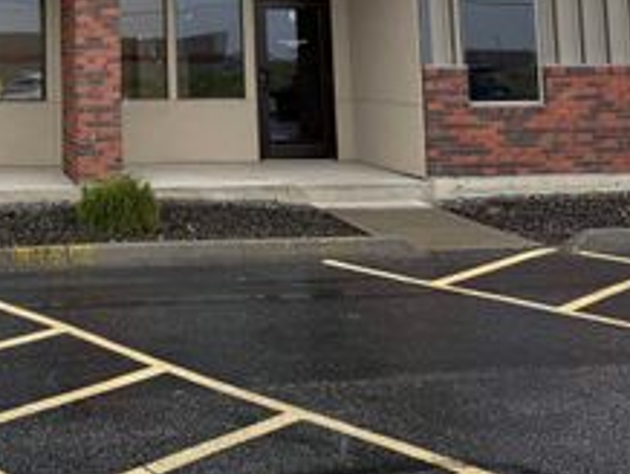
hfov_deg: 32.8
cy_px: -42
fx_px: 1002
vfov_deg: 24.8
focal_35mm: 55
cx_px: 43
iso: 80
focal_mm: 6.76
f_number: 1.78
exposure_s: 1/1091
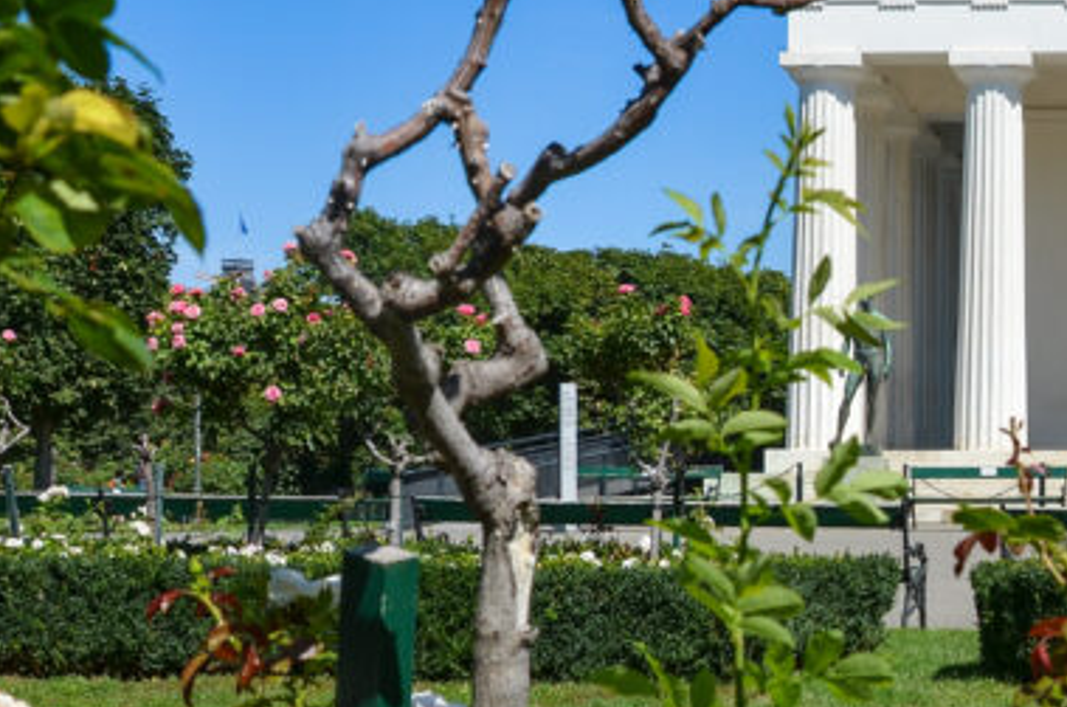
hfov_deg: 25.2
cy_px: 437
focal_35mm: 73
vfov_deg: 18.6
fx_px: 2159
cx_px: 1256
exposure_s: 1/800
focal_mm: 18
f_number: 7.1
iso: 125
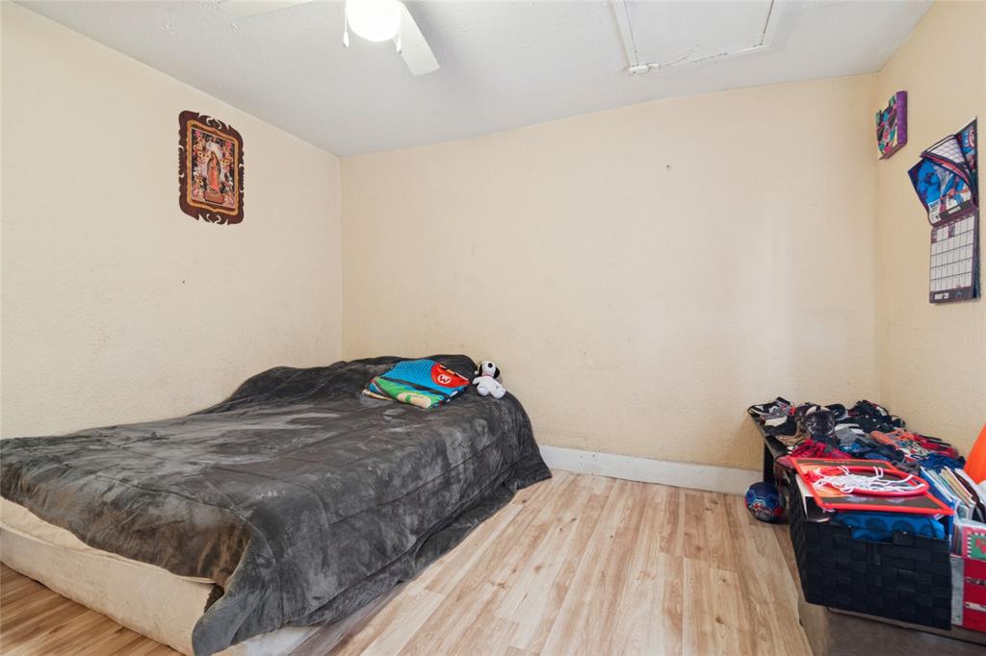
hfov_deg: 95.0
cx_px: 493
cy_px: 328
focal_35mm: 16
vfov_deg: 72.0
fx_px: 452
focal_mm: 11
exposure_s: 2
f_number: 10
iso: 250
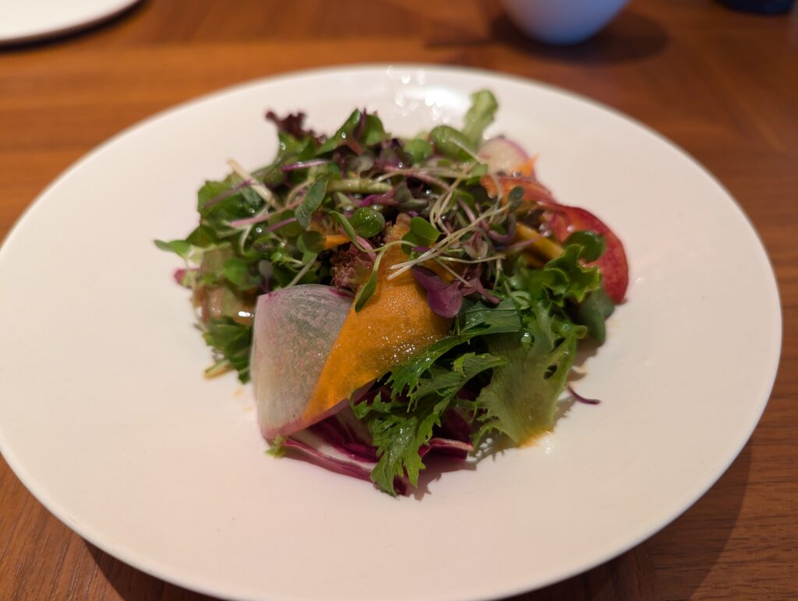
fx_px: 554
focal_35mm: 24
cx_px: 399
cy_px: 300
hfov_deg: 71.5
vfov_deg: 56.9
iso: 83
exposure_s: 1/21.7
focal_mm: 6.81
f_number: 1.85
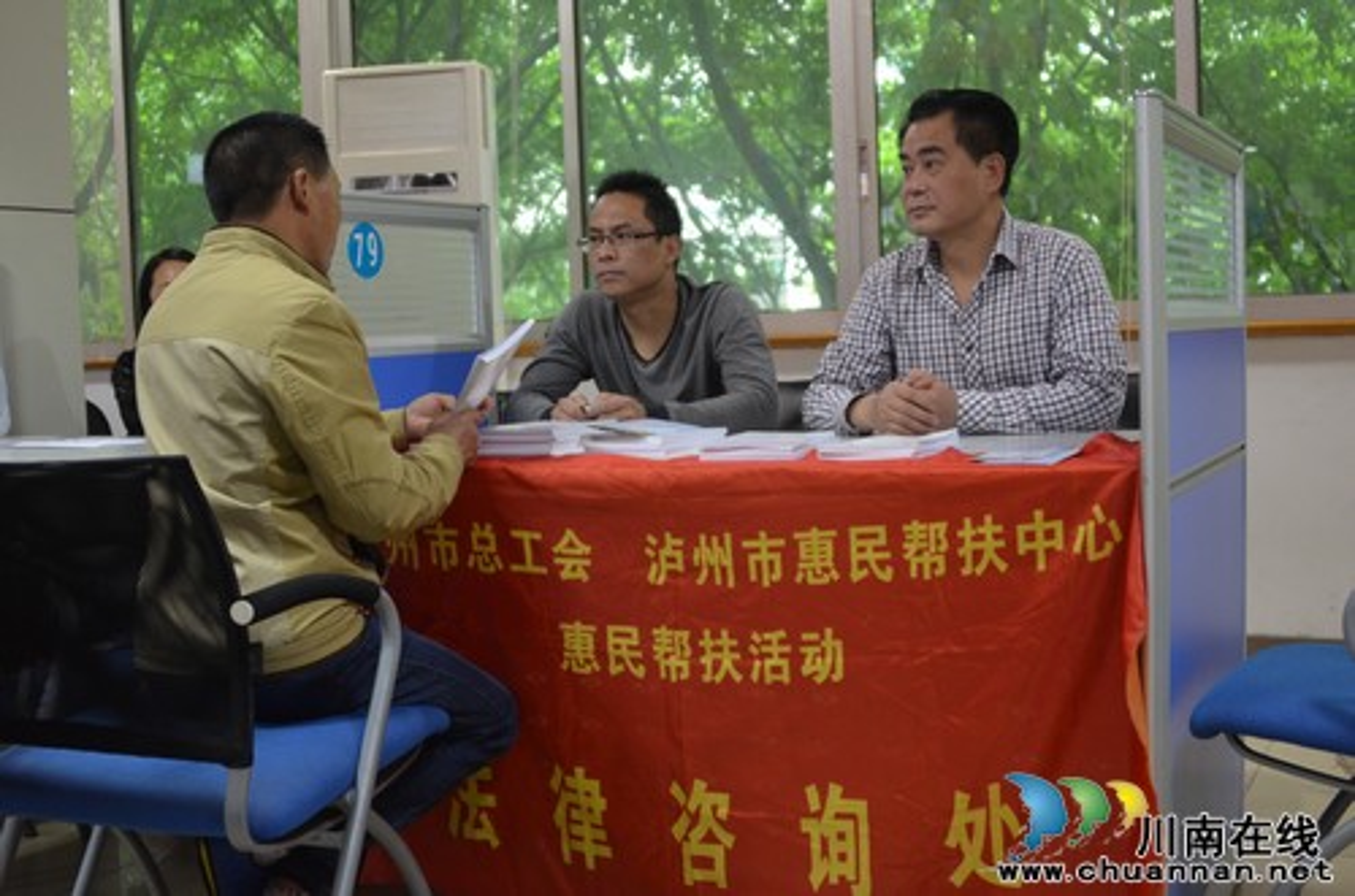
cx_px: 678
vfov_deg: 31.7
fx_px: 1577
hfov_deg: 46.5
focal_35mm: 42
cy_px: 448
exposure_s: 1/30
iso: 1100
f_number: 3.5
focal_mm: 28
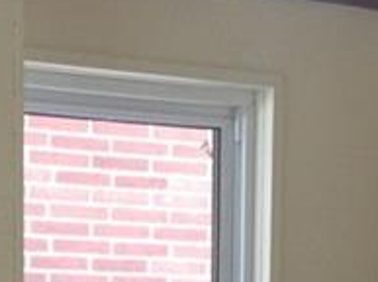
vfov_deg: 7.4
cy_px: 705
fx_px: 2027
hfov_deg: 10.6
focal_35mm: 186
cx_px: 71
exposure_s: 1/60
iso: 80
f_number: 2.4
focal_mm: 4.28
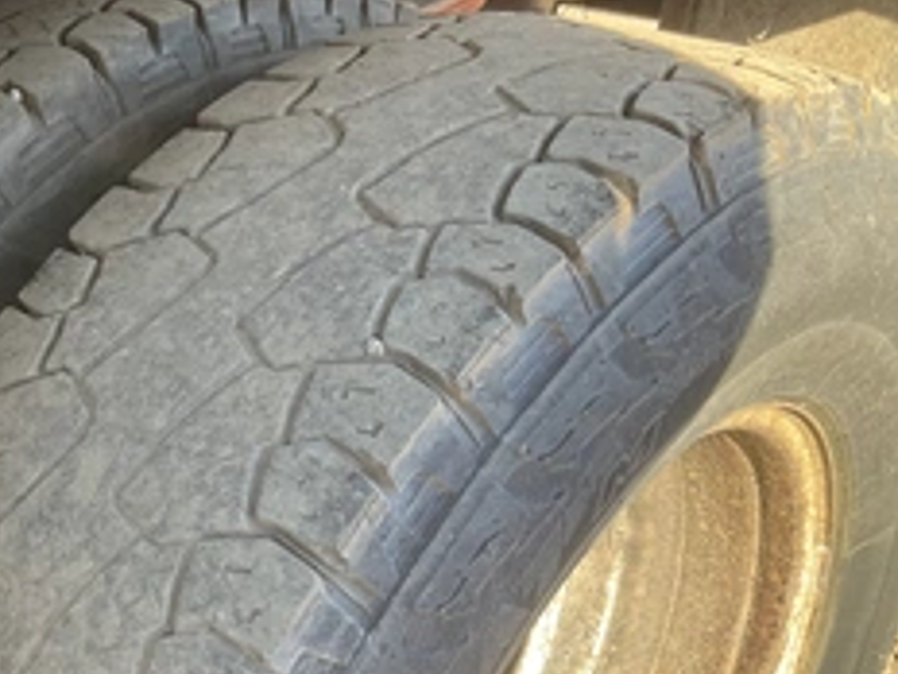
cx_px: 159
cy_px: 403
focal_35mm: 50
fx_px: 1297
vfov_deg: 29.0
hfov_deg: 36.7
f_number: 1.8
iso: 32
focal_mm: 3
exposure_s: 1/122
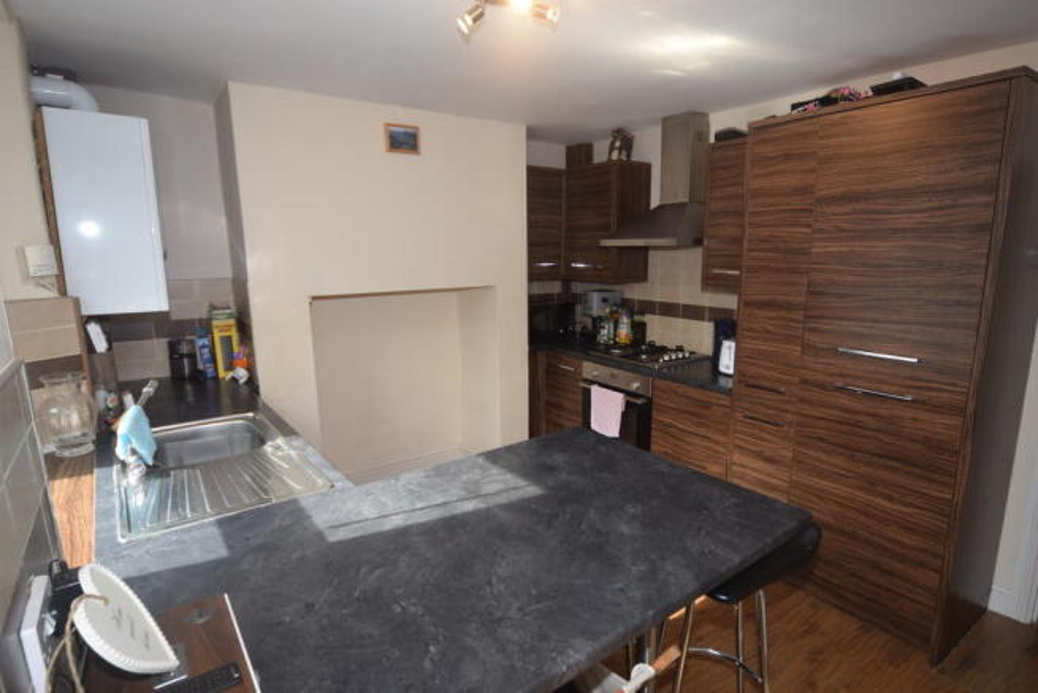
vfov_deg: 67.4
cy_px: 346
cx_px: 519
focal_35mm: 18
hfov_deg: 90.0
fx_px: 519
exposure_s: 1/60
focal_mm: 12
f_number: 4.5
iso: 100
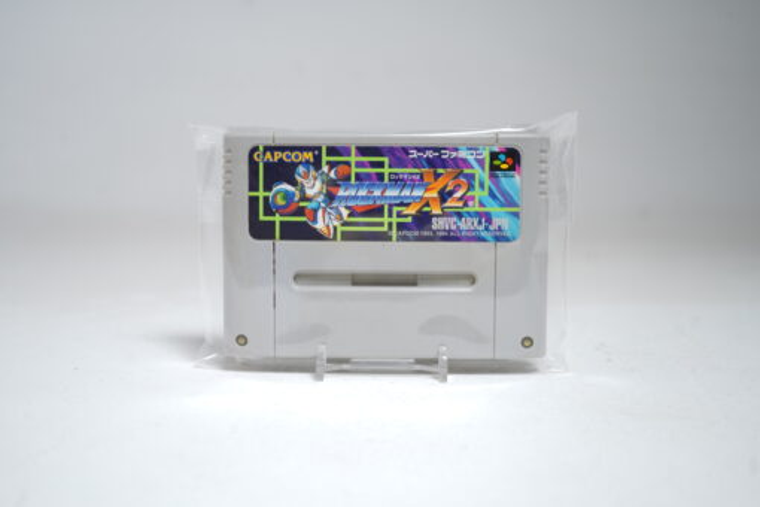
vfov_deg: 32.6
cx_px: 380
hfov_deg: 47.4
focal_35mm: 41
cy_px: 254
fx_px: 865
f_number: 5
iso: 64
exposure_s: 1/4
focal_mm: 41
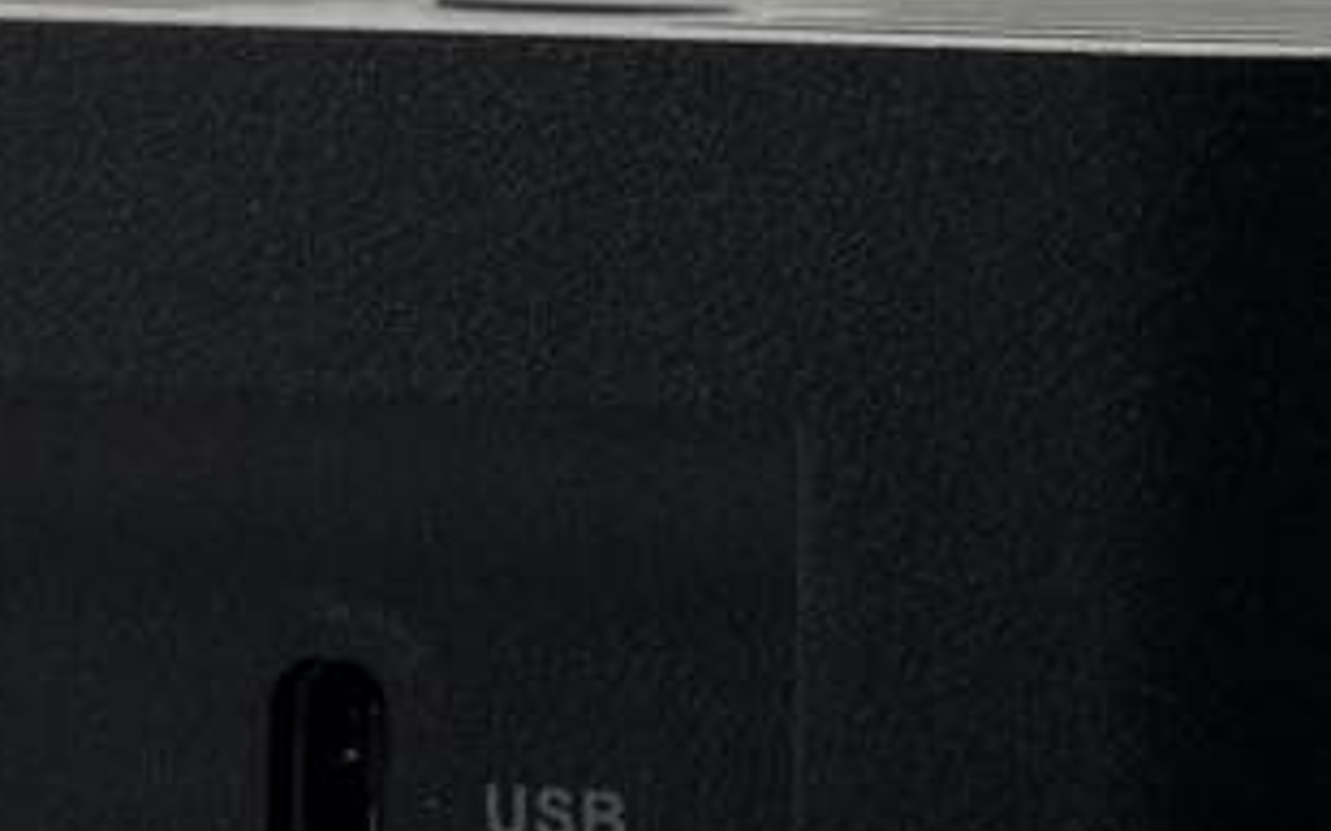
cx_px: 1383
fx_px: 7761
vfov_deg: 6.1
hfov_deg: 9.7
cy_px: 0
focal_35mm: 214
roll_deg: +0.1
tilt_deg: -1.3
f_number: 1.6
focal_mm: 5.96
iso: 40
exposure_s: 1/336
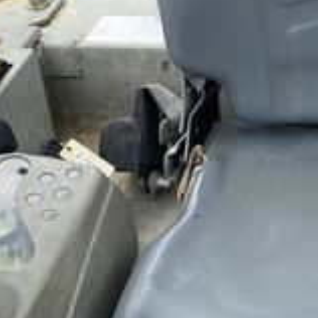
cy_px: 81
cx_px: 366
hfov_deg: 17.9
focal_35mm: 93
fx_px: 967
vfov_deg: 18.6
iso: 32
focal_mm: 4.25
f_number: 1.8
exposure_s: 1/827
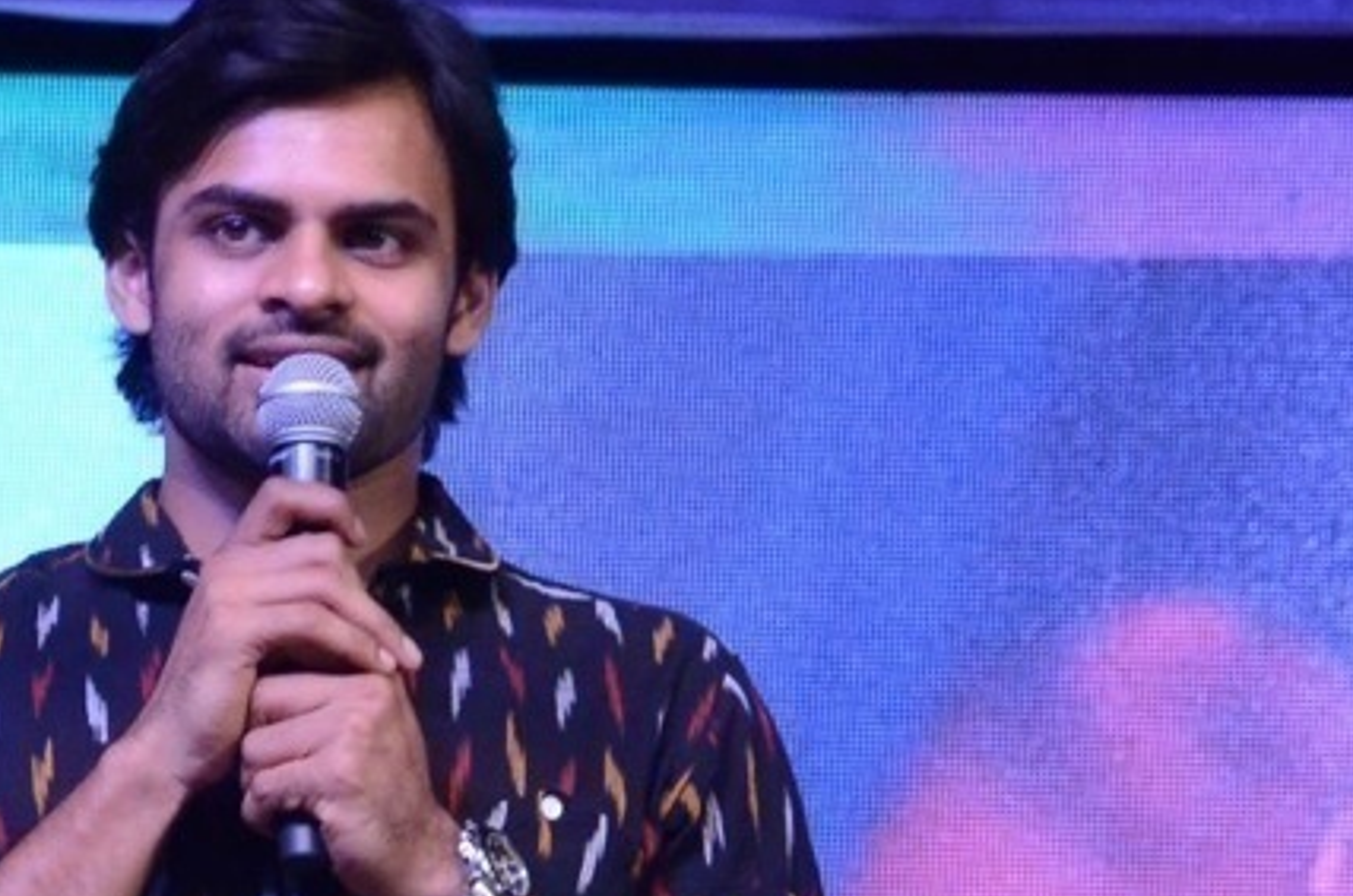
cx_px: 288
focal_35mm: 442
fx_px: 16596
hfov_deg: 4.7
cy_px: 1037
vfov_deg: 3.1
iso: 2500
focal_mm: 105
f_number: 5.6
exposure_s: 1/125
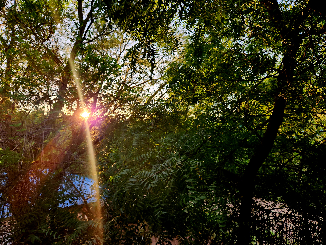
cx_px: 163
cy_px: 122
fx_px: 217
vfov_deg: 58.9
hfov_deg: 73.9
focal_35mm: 23
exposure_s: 1/182
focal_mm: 5.4
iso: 100
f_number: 1.8
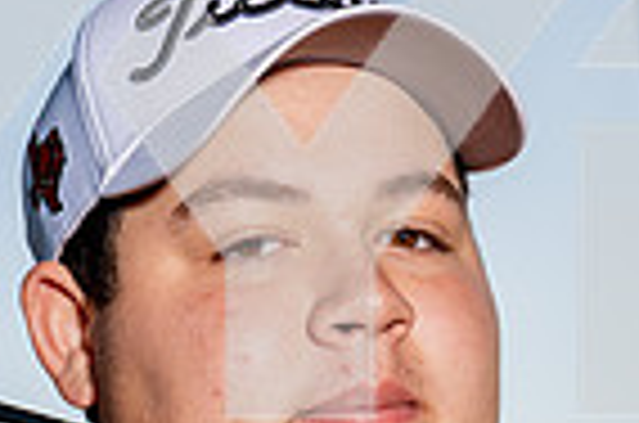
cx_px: 477
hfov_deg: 8.5
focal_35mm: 243
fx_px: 4304
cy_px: 715
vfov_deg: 5.6
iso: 100
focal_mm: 50
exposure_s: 1/1250
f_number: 5.6
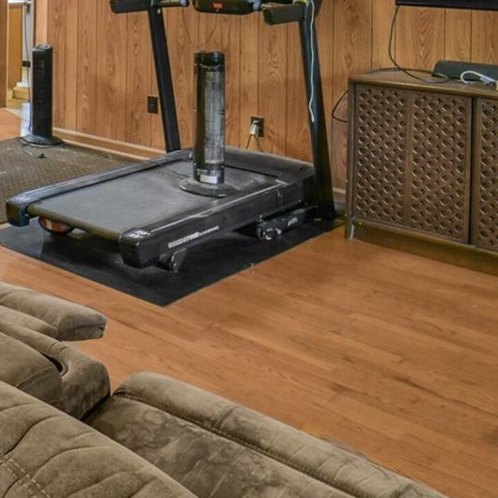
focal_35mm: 46
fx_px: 749
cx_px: -257
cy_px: -14
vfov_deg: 33.3
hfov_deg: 26.3
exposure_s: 1/1.6
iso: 500
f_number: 11
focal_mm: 14
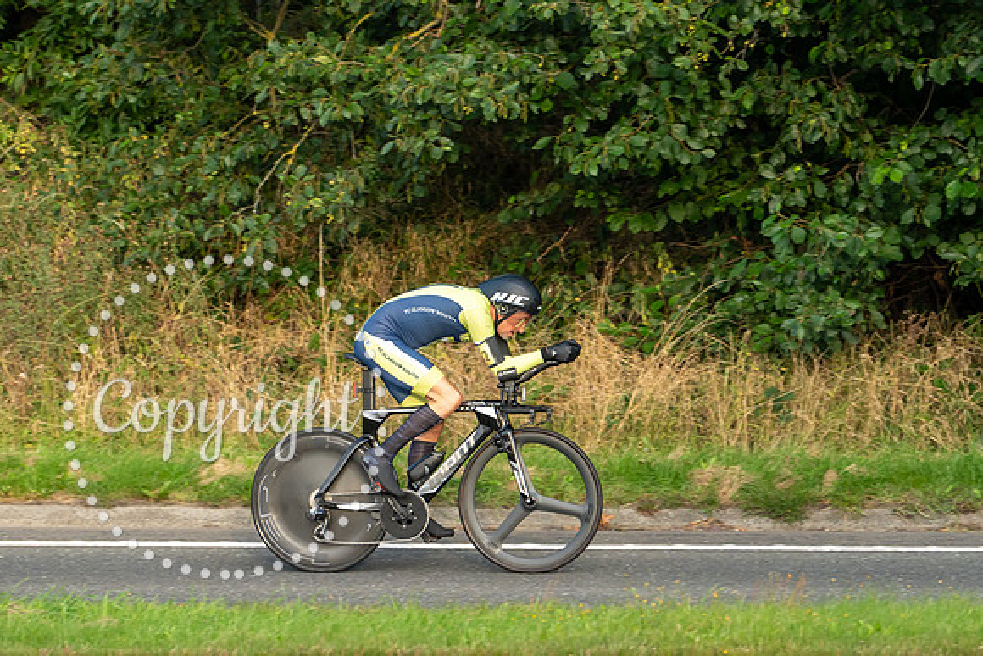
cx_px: 428
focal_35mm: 317
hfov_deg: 6.5
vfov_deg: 4.3
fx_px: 8649
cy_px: 304
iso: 1250
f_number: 4
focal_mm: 180
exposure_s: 1/1000
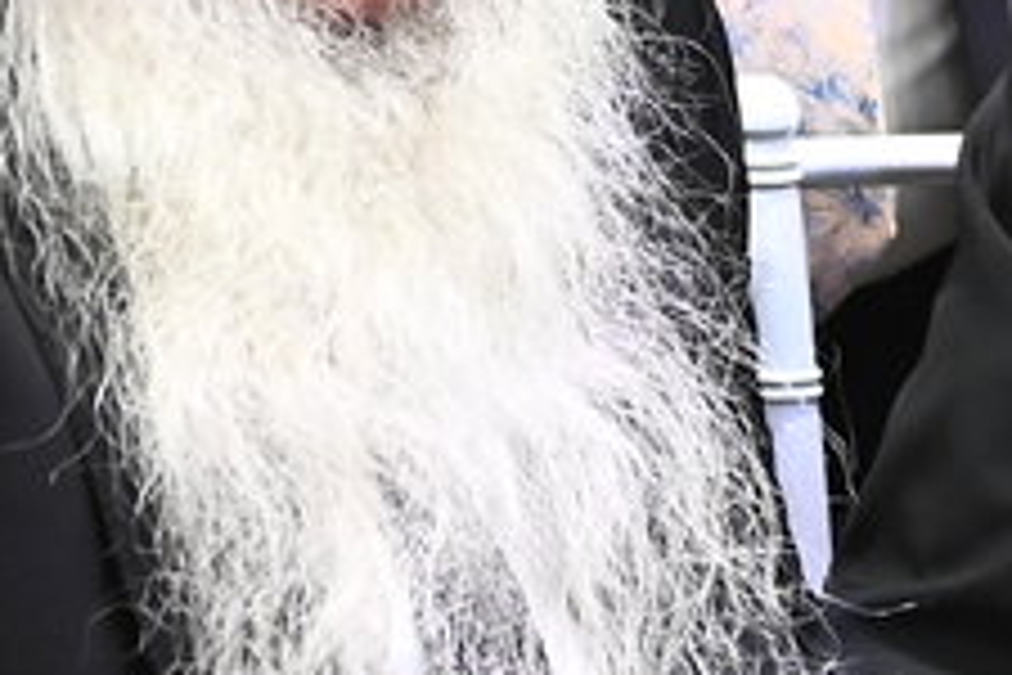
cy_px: -218
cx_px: 720
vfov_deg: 5.8
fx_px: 6634
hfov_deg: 8.7
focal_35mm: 236
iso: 3200
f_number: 2.8
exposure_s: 1/200
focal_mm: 38
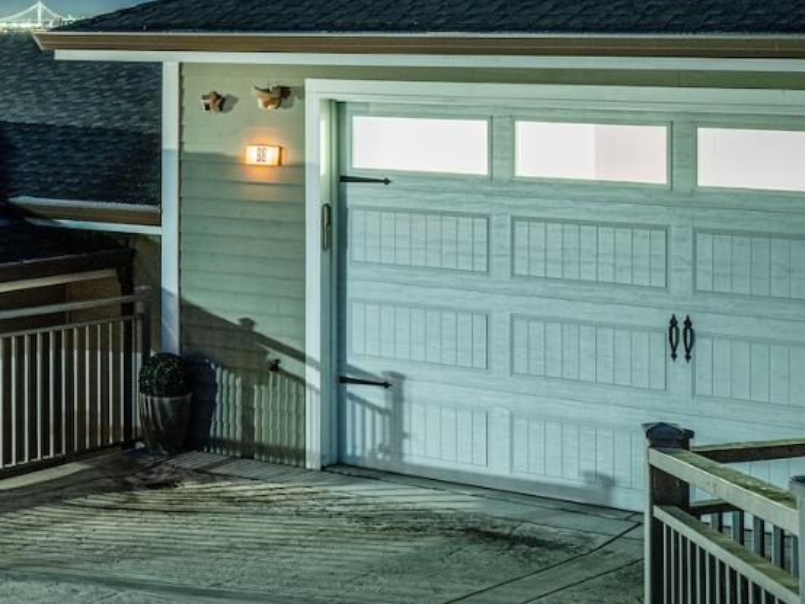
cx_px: 160
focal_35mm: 87
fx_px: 2031
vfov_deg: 16.7
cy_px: 51
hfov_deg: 22.1
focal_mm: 33.5
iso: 250
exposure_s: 10
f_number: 9
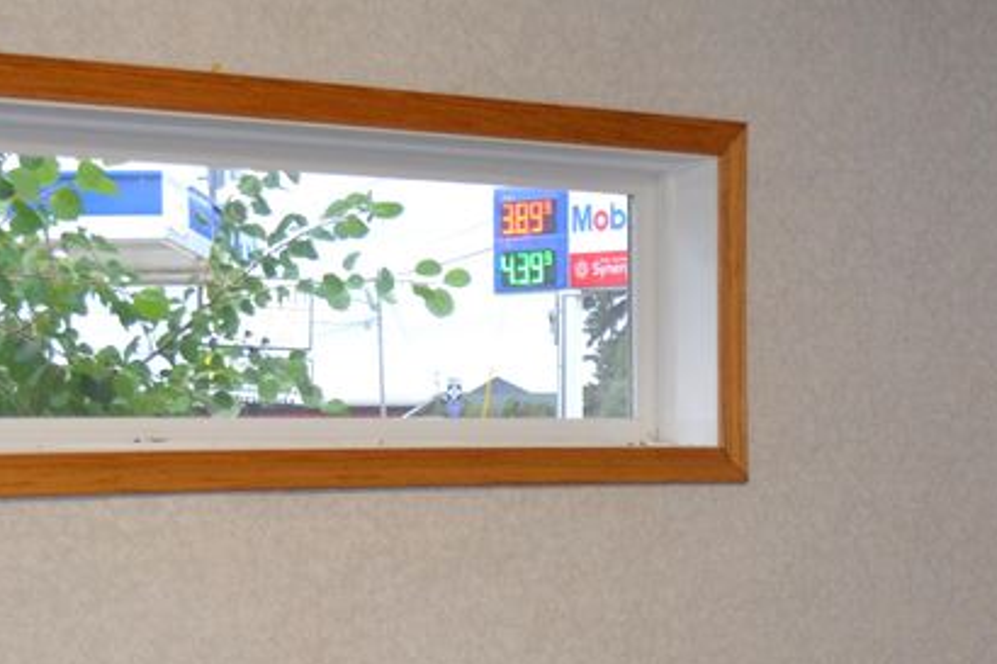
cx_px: 834
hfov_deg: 19.6
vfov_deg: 13.0
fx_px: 2851
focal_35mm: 103
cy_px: 741
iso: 900
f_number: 4
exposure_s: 1/60
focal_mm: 22
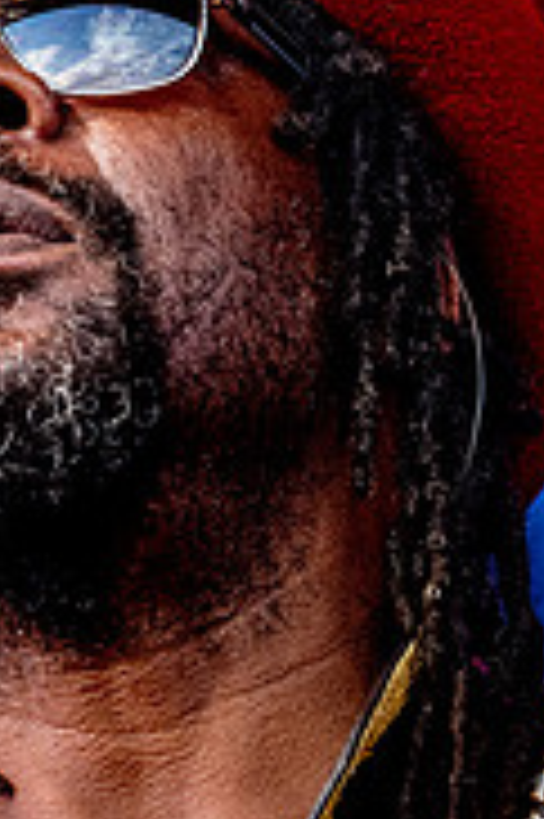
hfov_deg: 2.3
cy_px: 272
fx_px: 13398
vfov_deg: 3.5
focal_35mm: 590
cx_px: 108
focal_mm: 185
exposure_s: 1/500
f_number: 5
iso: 1400
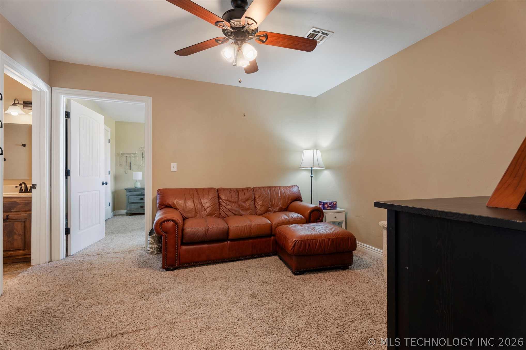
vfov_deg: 73.7
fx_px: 234
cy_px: 175
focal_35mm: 16
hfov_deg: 96.7
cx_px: 263
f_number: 9
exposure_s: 1.3
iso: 200
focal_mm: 16
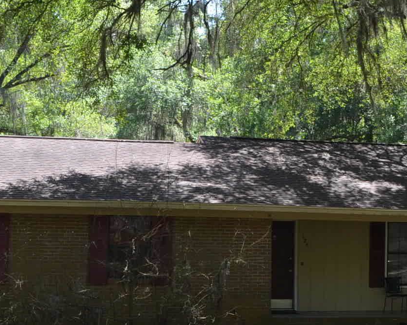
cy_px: 148
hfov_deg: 19.0
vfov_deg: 15.5
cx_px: 377
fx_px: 1192
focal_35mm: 99
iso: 200
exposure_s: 1/160
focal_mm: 24
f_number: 6.3
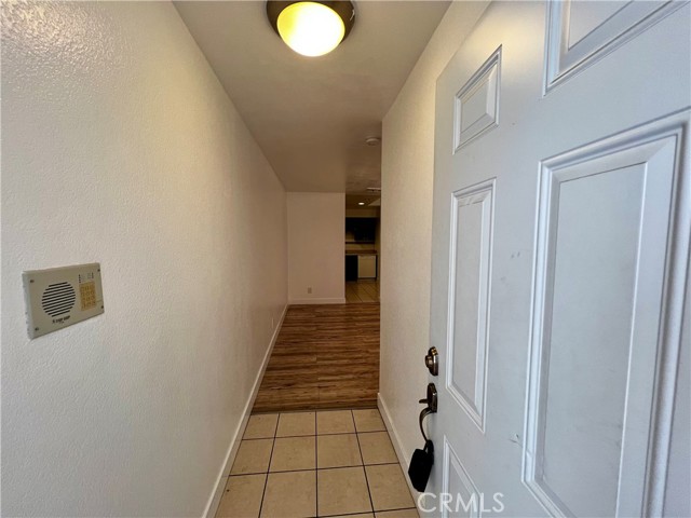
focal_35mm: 13
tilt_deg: -5.1
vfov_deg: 89.9
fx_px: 260
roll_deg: -0.1
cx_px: 346
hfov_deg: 106.2
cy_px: 259
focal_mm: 1.57
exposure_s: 1/120
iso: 100
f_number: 1.8
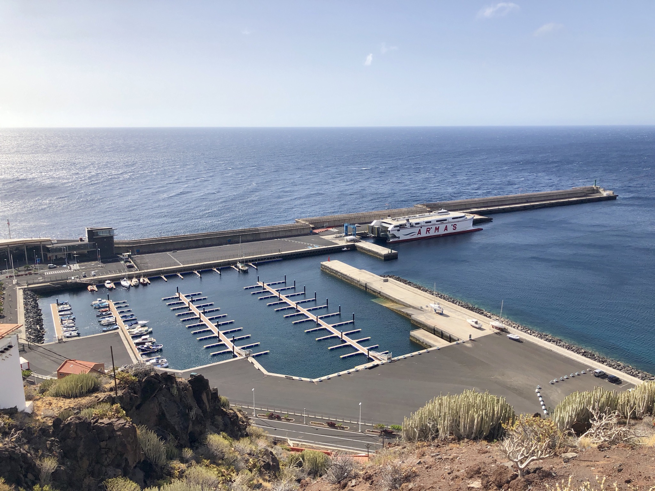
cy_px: 246
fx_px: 530
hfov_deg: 63.4
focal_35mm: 28
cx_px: 328
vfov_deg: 49.7
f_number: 1.8
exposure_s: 1/2088
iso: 20
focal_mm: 4
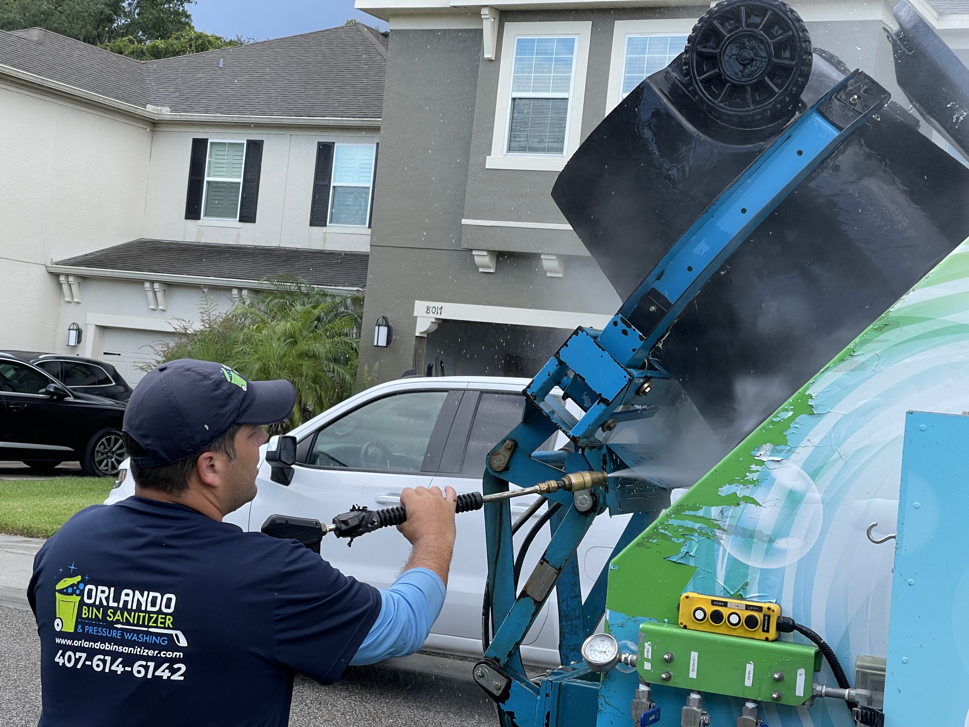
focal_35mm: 64
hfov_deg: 30.3
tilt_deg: +0.2
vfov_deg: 22.9
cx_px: 484
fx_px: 1792
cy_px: 364
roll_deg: -5.7
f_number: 2.2
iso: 20
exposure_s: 1/188
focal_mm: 7.5
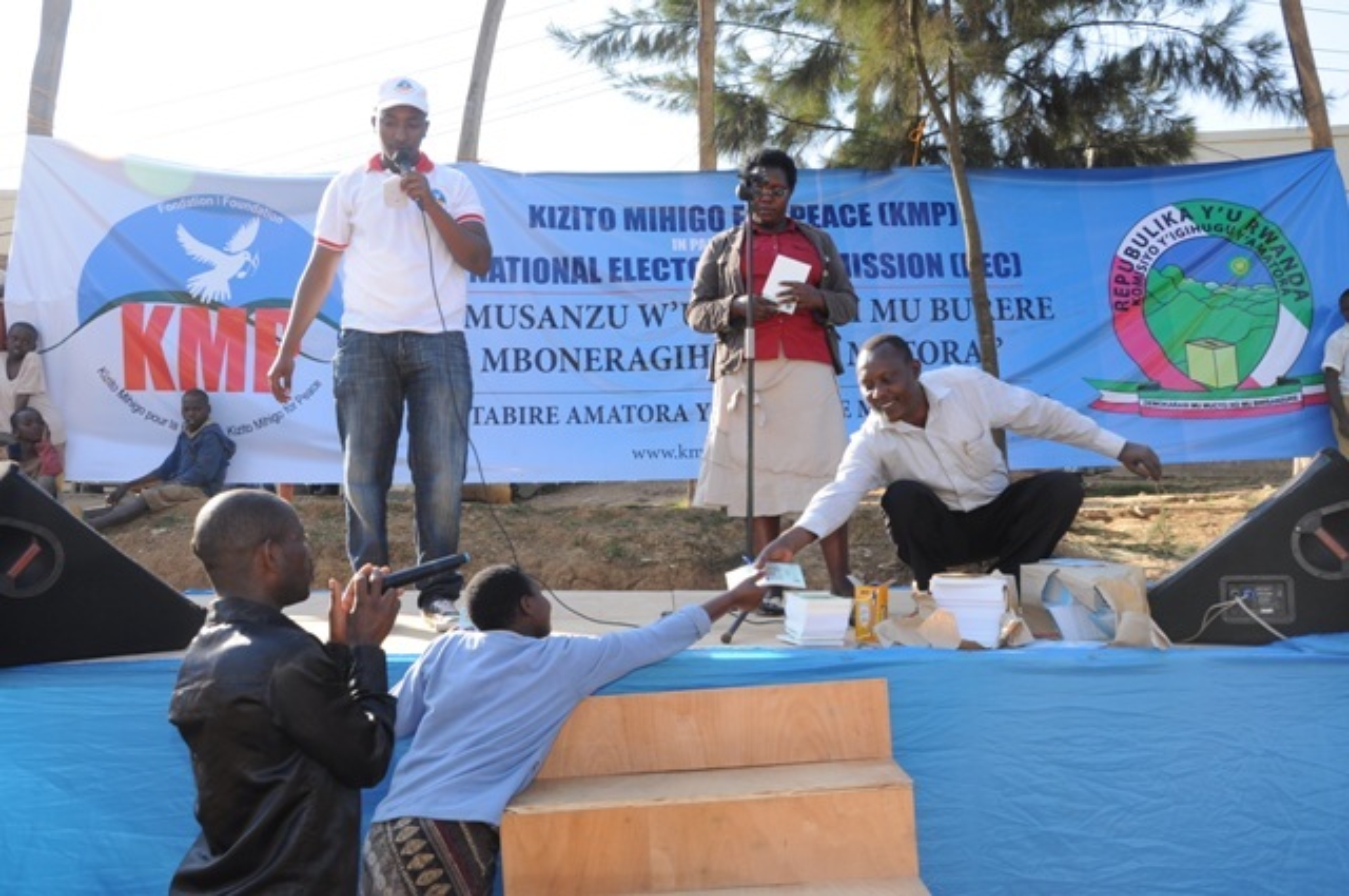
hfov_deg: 53.2
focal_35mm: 36
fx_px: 1347
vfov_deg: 36.8
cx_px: 674
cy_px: 448
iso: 200
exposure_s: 1/125
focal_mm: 24
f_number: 7.1
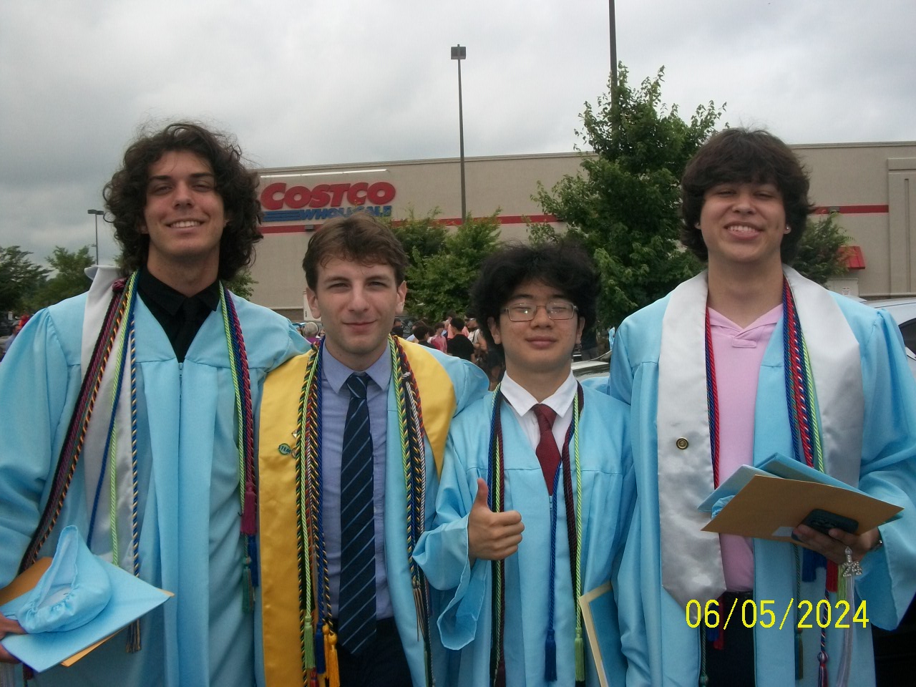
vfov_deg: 44.2
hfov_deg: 56.8
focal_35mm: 32
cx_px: 458
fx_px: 847
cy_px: 344
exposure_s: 1/400
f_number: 5.5
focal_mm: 5.7
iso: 80
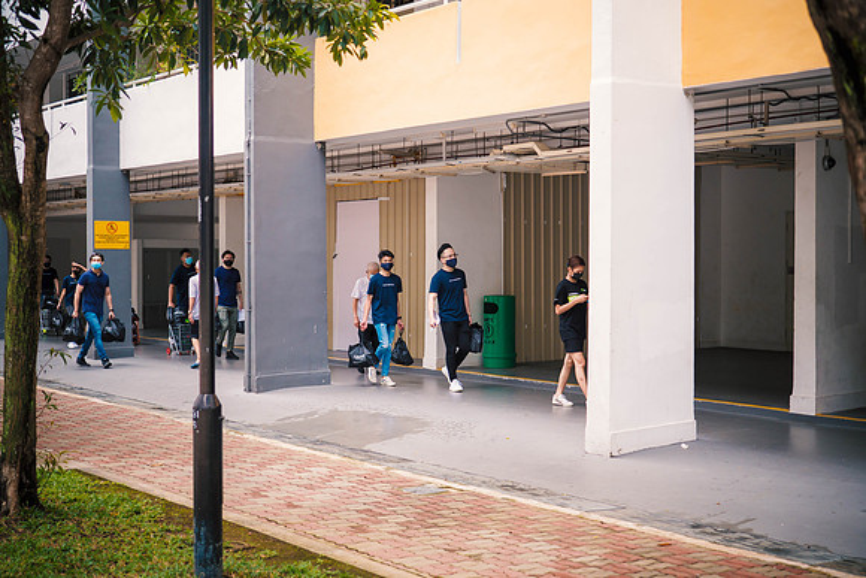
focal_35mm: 53
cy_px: 289
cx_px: 433
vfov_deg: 25.5
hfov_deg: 37.5
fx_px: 1276
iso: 200
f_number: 1.7
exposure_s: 1/640
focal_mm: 25
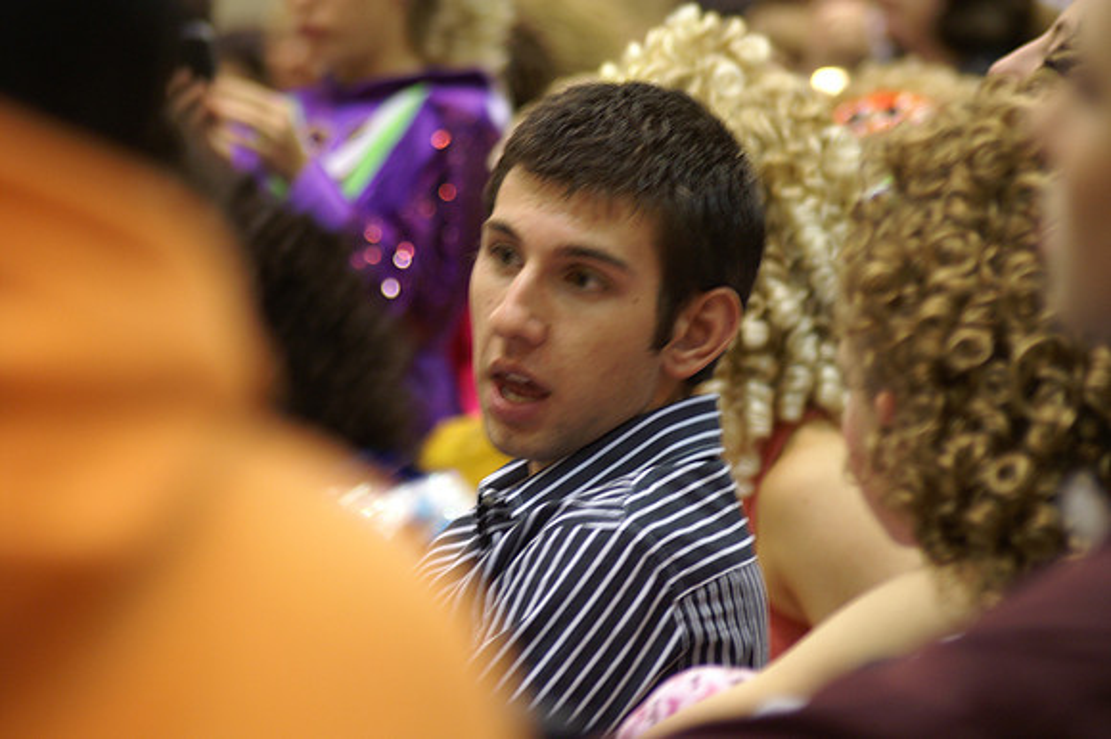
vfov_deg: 7.6
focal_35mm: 180
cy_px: 370
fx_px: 5552
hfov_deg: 11.4
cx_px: 556
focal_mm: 120
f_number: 4
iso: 400
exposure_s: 1/8
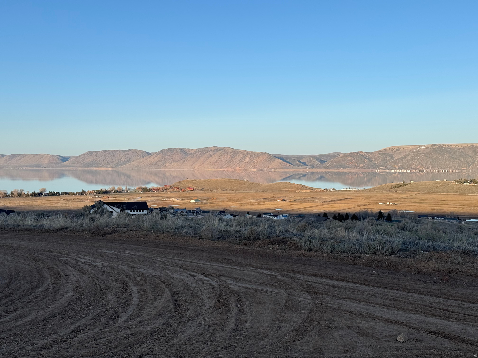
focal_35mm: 48
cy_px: 179
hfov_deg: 39.7
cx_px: 239
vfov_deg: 30.3
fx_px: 663
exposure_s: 1/2611
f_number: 1.78
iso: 64
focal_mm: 6.76
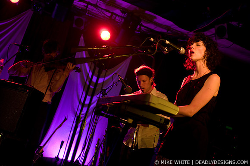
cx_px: 125
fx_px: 312
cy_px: 83
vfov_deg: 29.8
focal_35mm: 45
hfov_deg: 43.7
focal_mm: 30
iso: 800
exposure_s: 1/320
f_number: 1.4
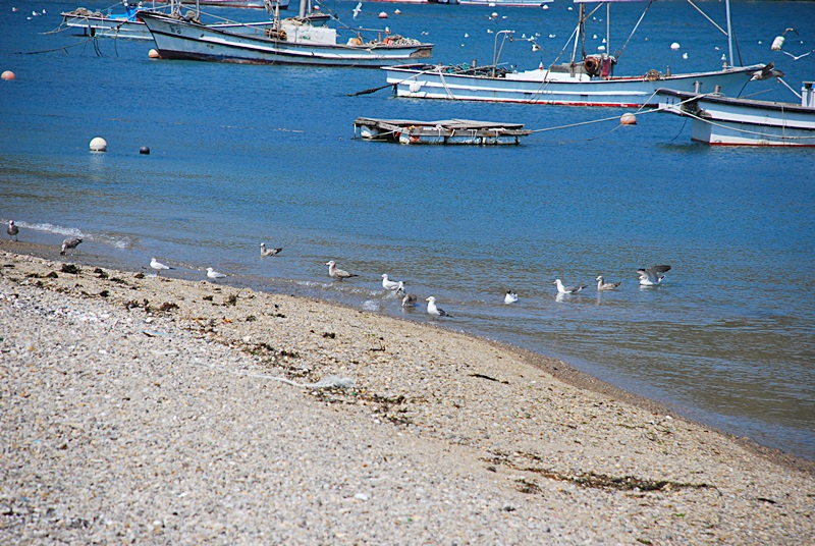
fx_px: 4591
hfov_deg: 10.1
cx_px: 408
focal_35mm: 202
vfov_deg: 6.8
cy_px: 273
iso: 400
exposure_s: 1/1600
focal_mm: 135
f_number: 6.3
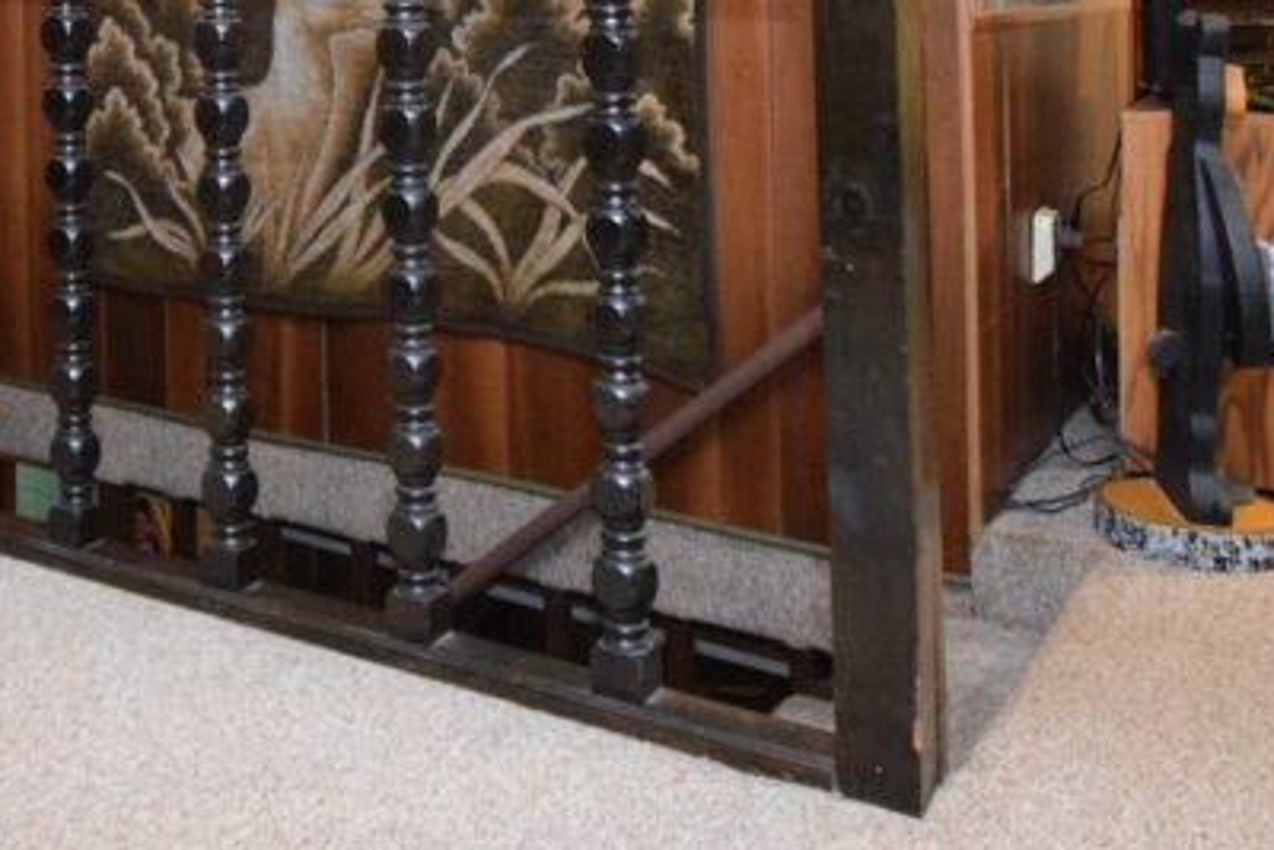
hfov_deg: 41.6
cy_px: -51
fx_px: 1593
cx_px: 245
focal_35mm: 45
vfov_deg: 27.7
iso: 3600
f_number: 4.5
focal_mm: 10
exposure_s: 1/60
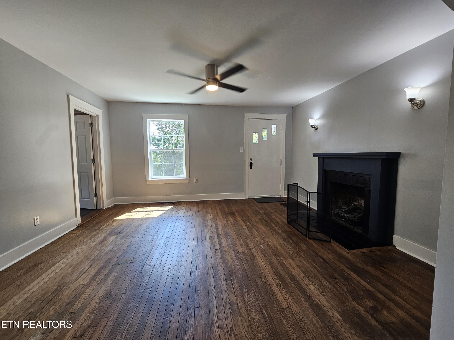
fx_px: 170
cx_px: 227
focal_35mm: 13
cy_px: 170
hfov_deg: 106.2
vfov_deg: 89.9
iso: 80
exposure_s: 1/60
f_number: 2.2
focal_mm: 2.2
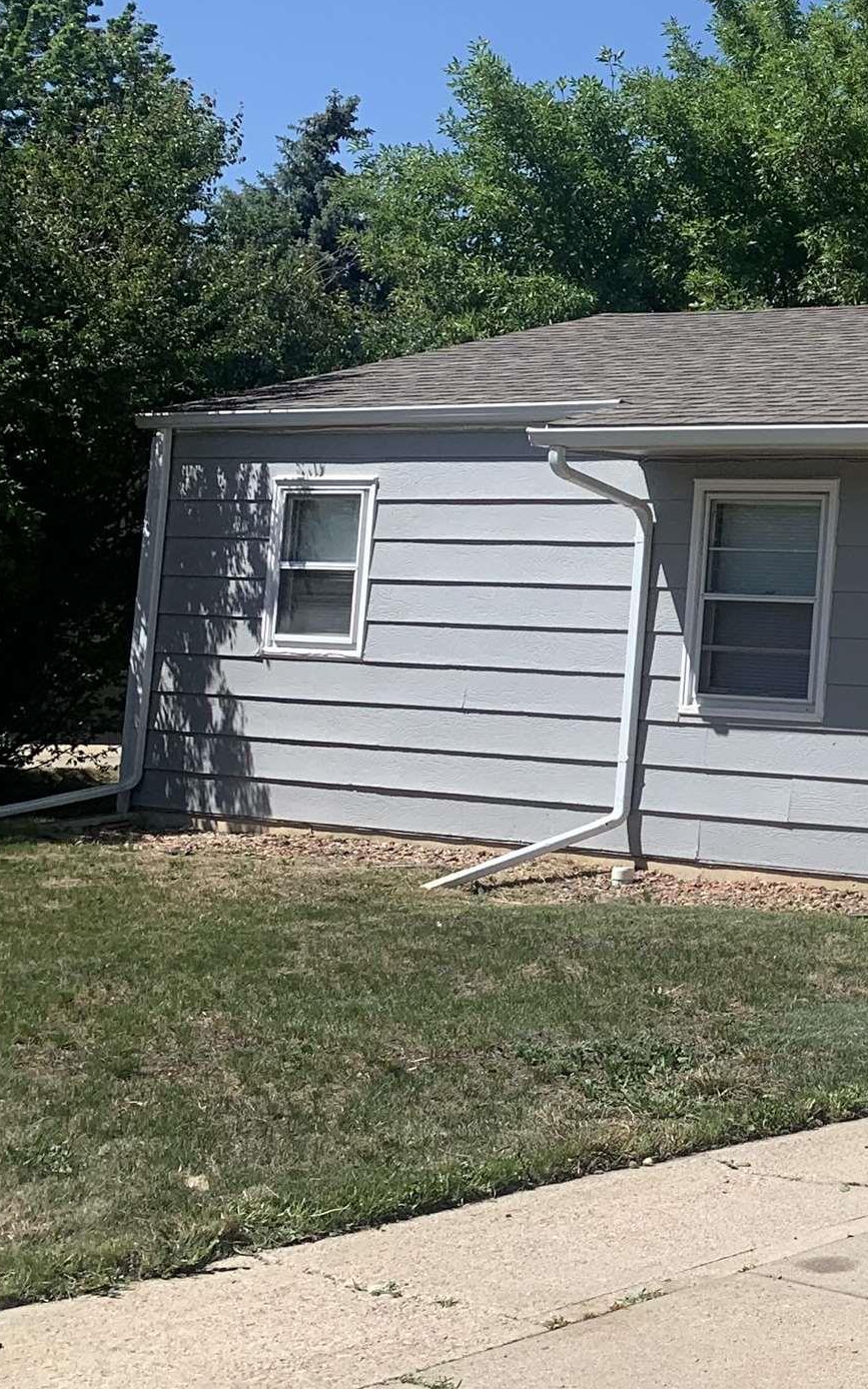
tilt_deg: +4.5
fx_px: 2310
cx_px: 1463
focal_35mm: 61
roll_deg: -2.2
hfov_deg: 17.9
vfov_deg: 33.3
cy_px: 525
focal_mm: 4.25
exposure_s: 1/2681
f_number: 1.8
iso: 25
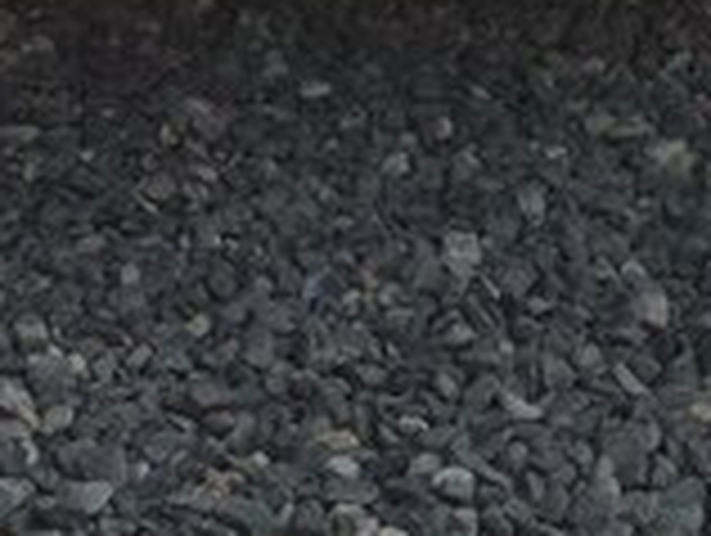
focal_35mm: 121
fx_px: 2489
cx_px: 495
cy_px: -498
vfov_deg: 11.2
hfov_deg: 16.2
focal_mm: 4.15
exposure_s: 1/139
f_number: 2.2
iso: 32
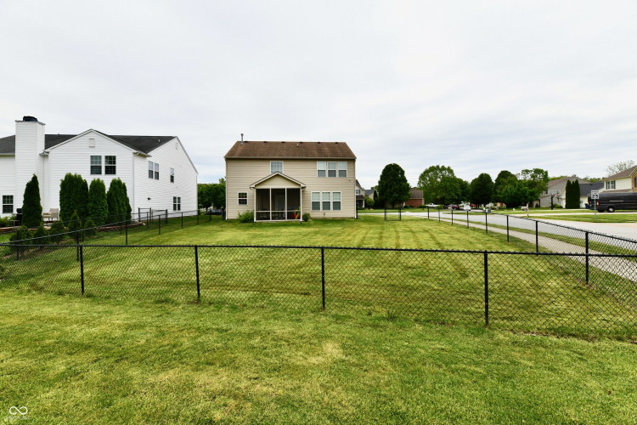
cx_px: 318
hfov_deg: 104.3
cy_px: 212
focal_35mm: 14
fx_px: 248
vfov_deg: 81.2
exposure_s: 1/500
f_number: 11
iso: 640
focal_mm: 14
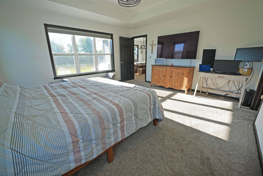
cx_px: 132
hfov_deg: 104.2
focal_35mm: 14
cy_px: 88
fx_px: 102
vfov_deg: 81.3
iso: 80
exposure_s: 1/80
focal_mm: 14
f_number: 4.5
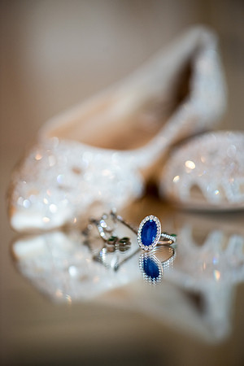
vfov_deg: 19.5
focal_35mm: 105
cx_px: 122
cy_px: 183
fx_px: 1067
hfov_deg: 13.0
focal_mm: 105
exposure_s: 1/100
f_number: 3
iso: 400
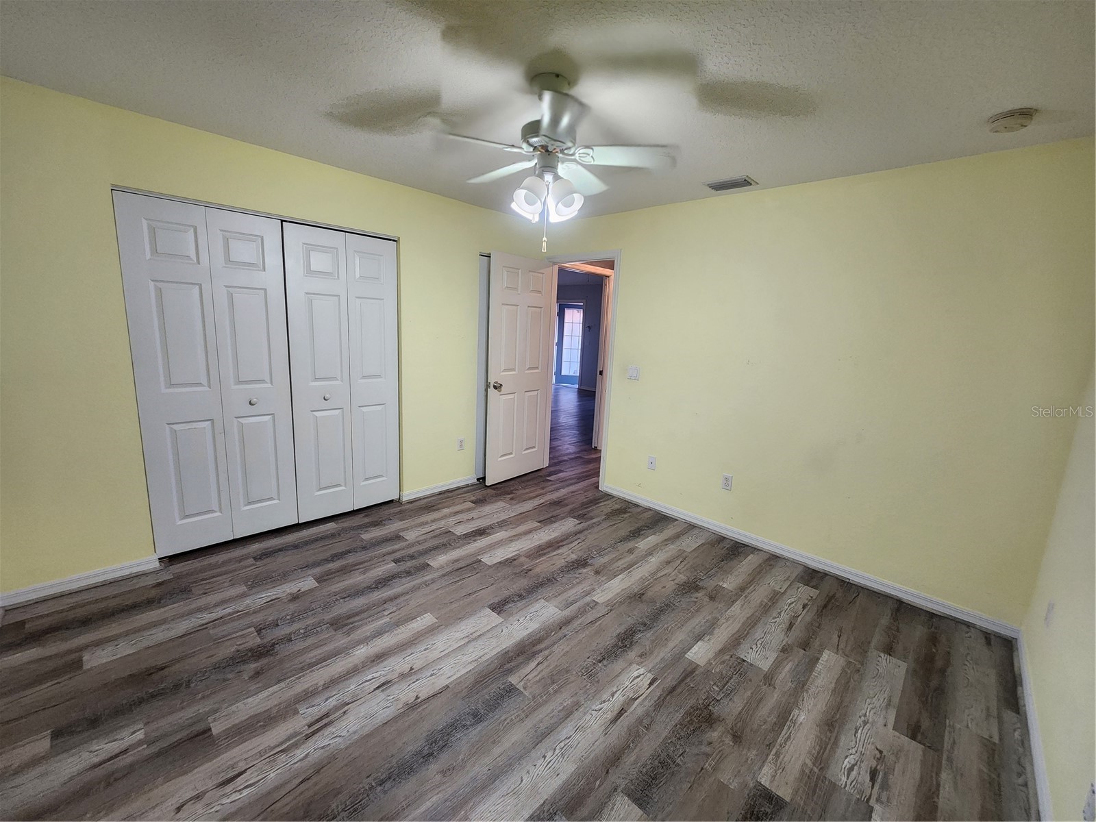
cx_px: 548
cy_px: 411
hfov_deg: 106.2
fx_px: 412
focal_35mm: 13
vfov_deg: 89.9
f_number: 2.2
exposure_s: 1/60
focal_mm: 2.2
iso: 400
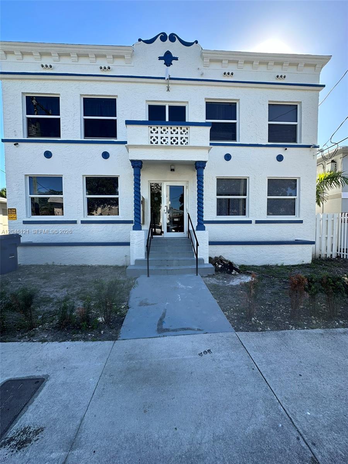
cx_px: 174
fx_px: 188
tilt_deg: +0.1
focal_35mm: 14
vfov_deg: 102.1
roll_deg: -0.2
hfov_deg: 85.7
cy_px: 232
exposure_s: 1/427
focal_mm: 2.22
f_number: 2.2
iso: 40
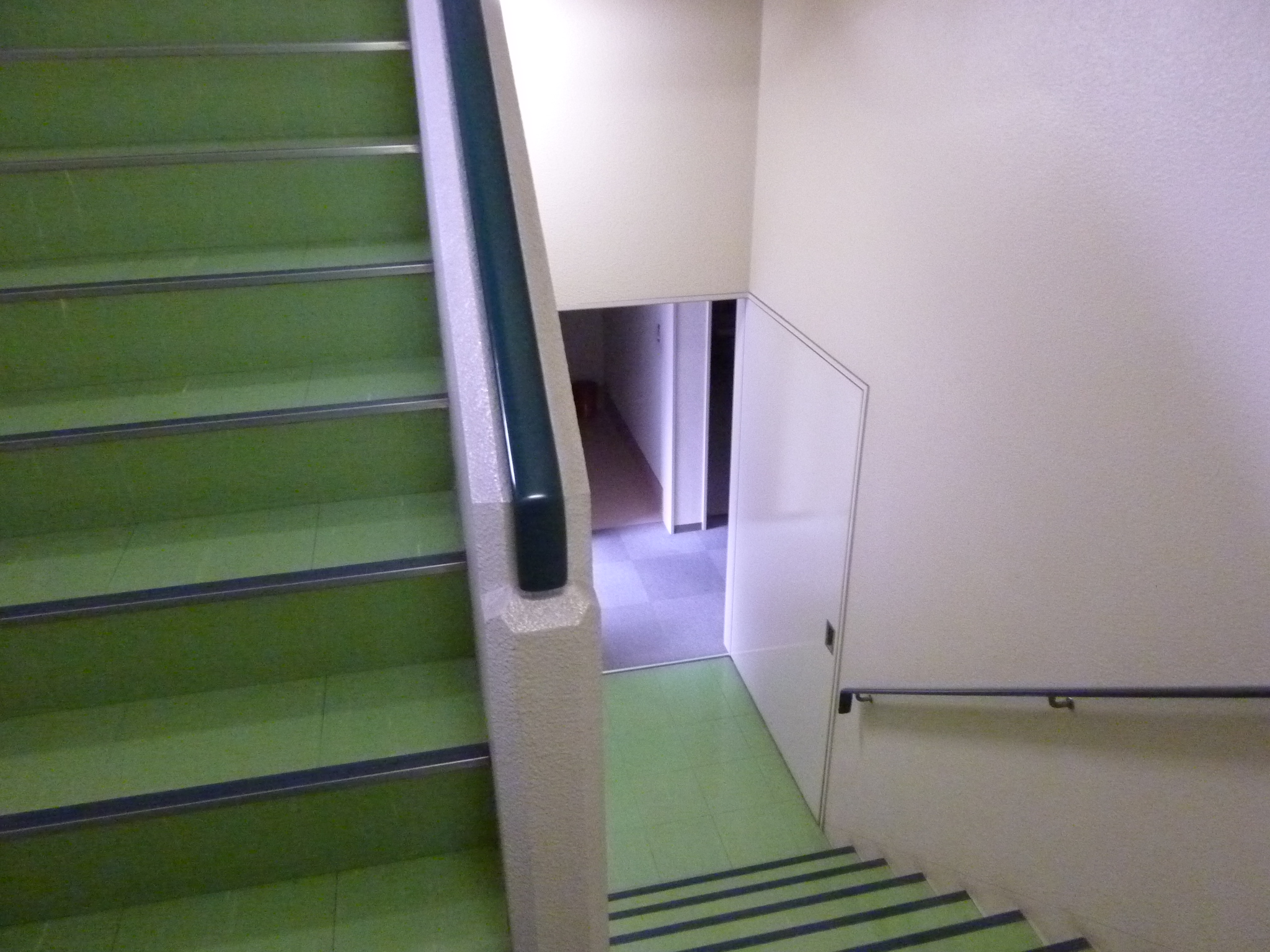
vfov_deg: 54.9
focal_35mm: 25
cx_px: 635
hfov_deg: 69.4
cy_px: 476
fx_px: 917
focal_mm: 4.1
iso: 800
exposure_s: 1/20
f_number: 3.3
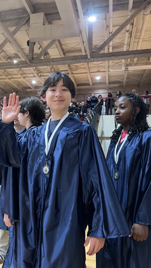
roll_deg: -1.9
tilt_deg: +7.4
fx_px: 206
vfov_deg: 66.1
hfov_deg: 39.7
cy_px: 134
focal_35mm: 29
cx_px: 50
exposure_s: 1/60
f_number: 1.5
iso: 320
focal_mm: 5.7
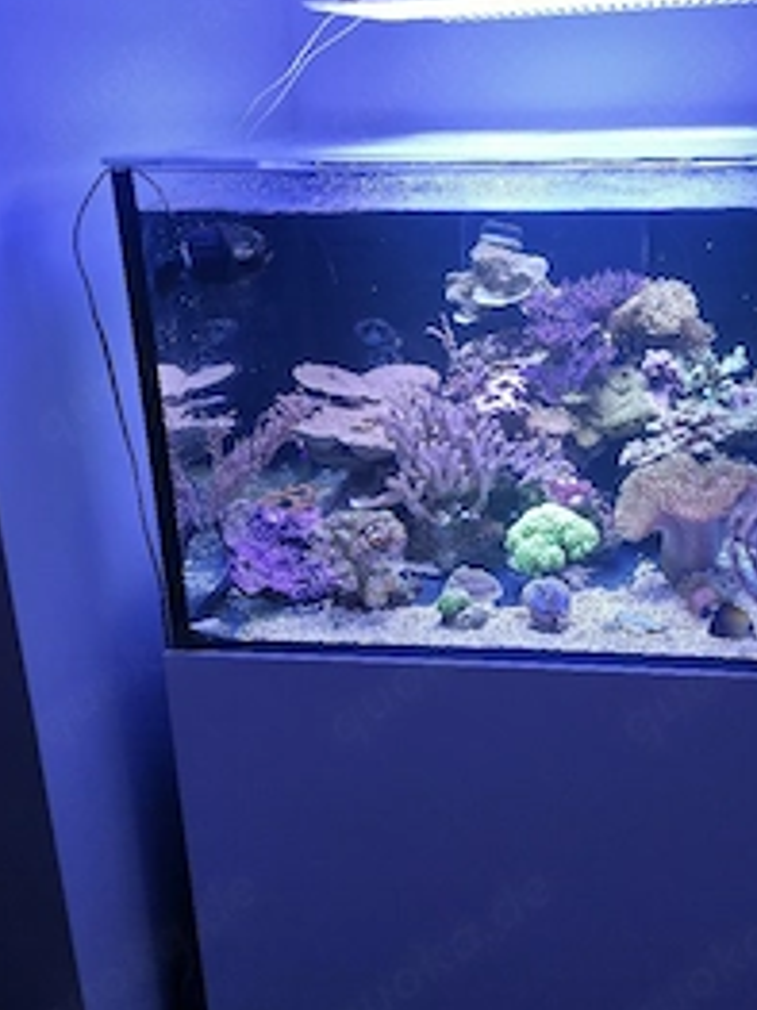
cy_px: 399
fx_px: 1021
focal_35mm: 35
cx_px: 523
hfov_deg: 40.0
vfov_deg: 52.3
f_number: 1.7
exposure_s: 1/101
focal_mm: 6.3
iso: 160
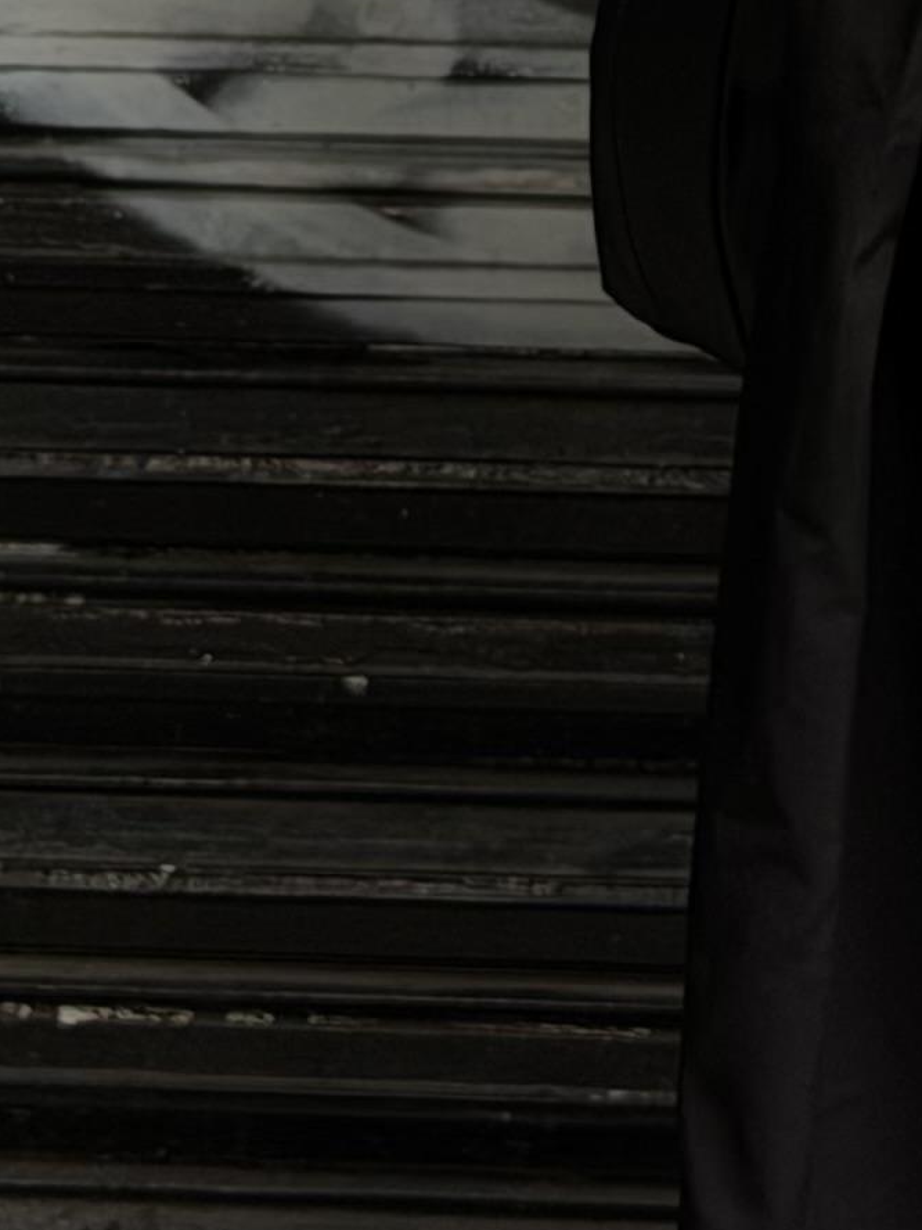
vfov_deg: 8.5
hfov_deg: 6.7
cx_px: 1470
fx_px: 7742
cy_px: -1342
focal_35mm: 218
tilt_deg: -5.5
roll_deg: -1.5
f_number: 1.78
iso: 80
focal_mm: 6.76
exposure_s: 1/121
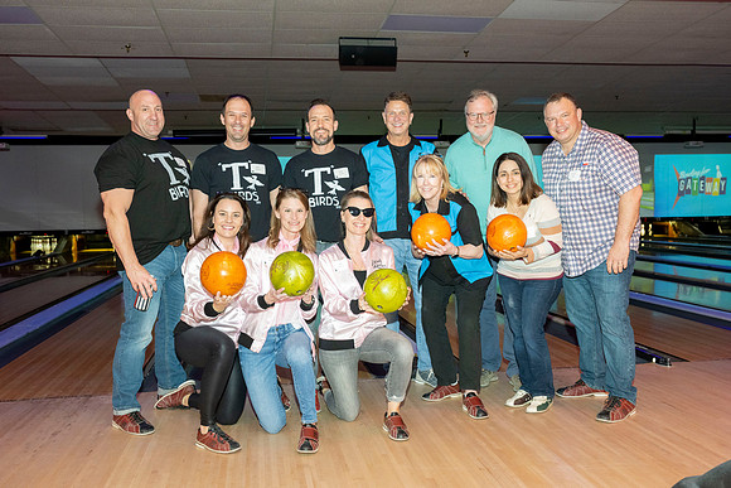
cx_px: 366
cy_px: 244
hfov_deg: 55.8
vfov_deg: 38.9
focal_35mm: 34
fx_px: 690
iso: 1600
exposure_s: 1/60
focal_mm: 33.5
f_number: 5.6
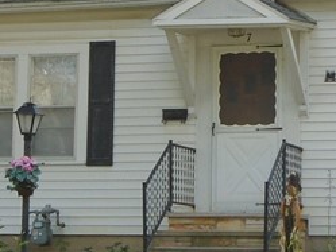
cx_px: 248
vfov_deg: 10.0
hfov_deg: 13.3
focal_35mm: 148
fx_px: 1437
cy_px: 19
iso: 100
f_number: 3.8
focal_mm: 6.4
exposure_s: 1/200
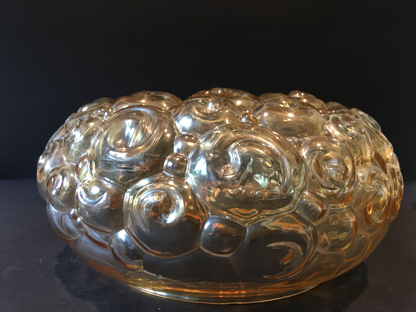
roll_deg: -1.4
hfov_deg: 61.7
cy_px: 156
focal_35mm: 29
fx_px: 349
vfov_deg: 48.2
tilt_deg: -7.2
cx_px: 208
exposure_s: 1/33
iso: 160
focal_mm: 4.15
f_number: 2.2
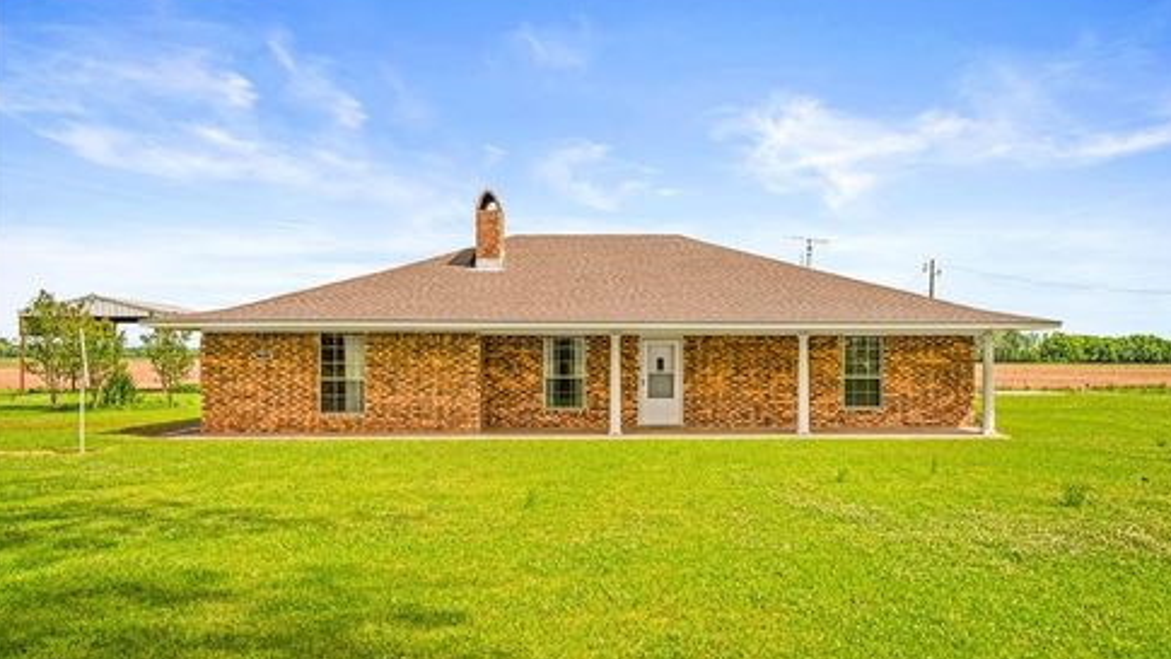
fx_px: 838
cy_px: 366
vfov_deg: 42.9
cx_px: 592
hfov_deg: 69.8
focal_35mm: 27
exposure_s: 1/1000
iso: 320
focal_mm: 25
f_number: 5.6
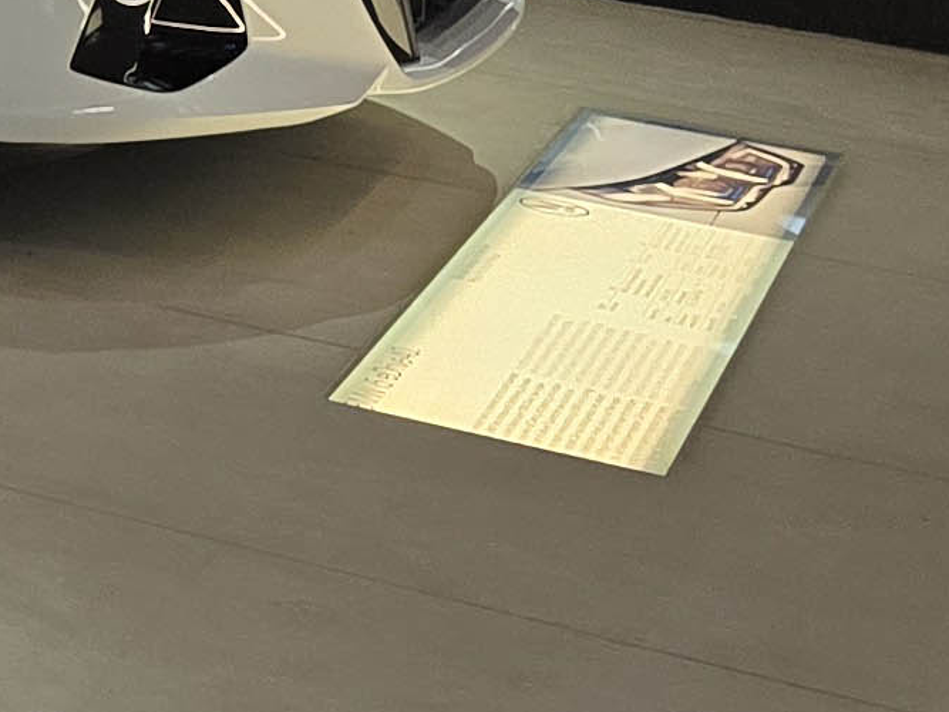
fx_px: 3783
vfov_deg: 10.6
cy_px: -24
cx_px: -1676
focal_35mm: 138
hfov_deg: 10.9
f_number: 1.7
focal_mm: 6.3
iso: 160
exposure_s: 1/180
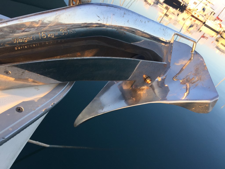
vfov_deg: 48.2
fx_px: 188
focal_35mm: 29
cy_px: 84
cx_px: 112
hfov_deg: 61.7
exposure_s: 1/255
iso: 32
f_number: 2.2
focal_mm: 4.15
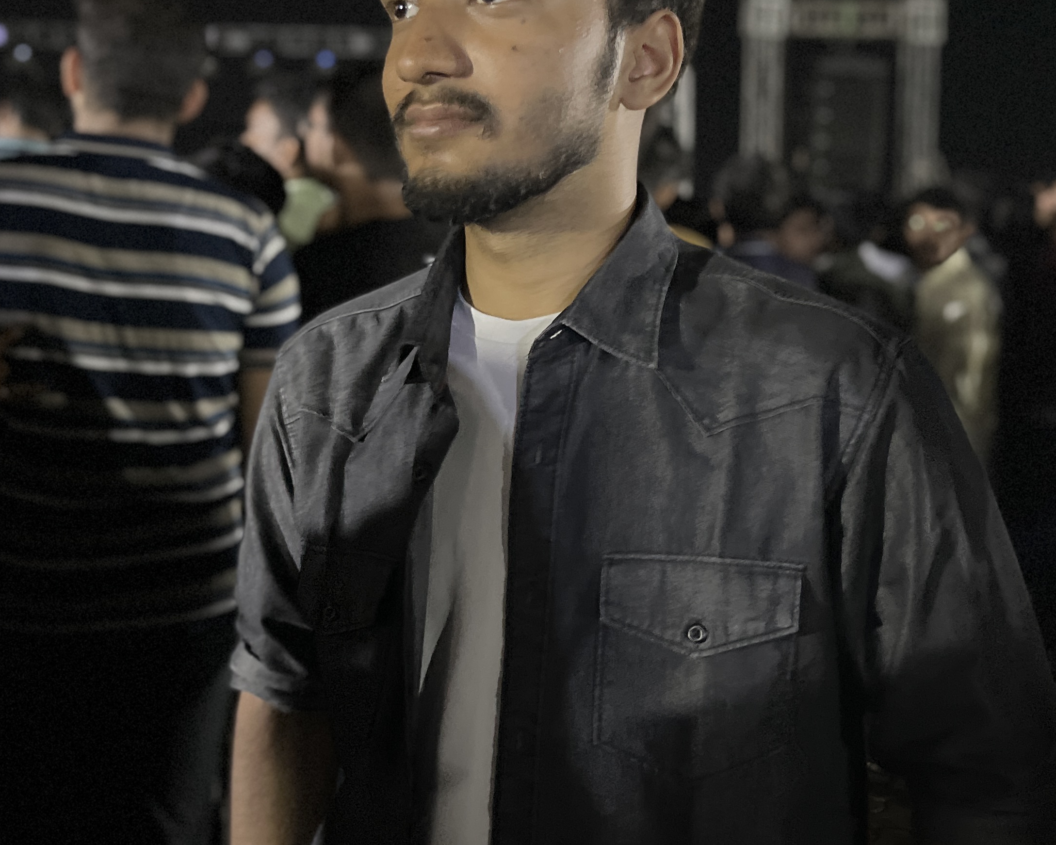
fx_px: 1469
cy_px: 431
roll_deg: +1.5
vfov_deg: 32.1
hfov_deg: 39.5
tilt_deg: -6.0
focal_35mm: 47
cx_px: 502
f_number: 1.6
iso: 1000
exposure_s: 1/17
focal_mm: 5.1
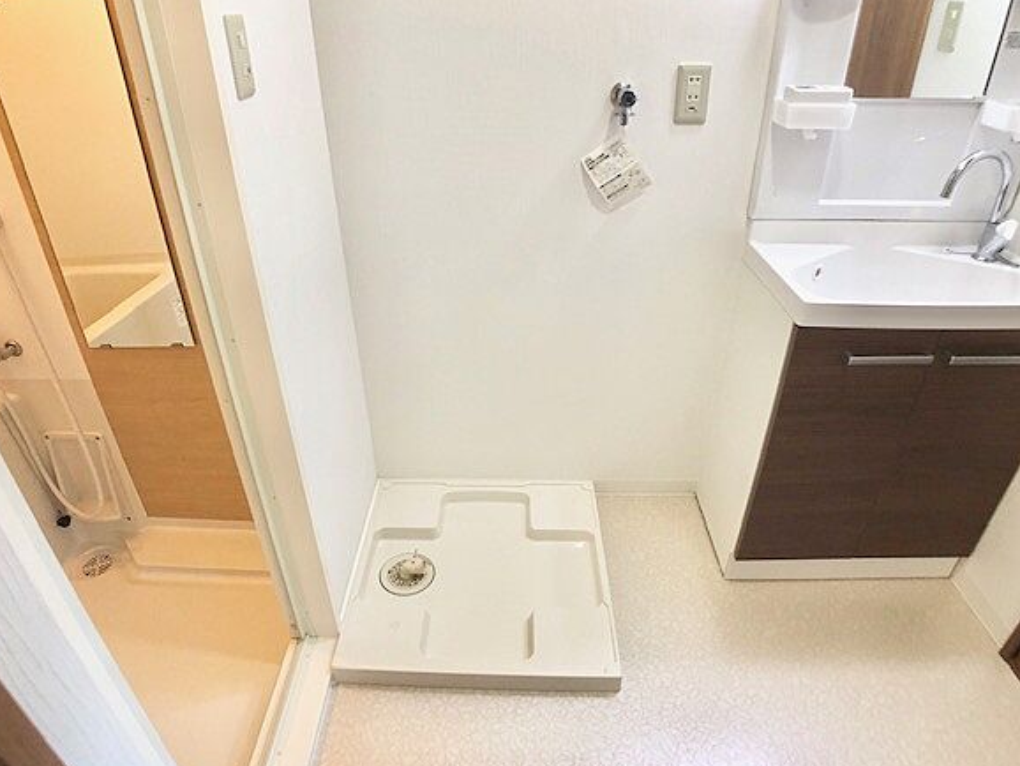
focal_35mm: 31
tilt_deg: -32.2
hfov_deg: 58.3
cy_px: 381
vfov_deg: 45.5
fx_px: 914
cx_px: 487
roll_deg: +2.5
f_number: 1.8
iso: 32
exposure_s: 1/30
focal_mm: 3.99
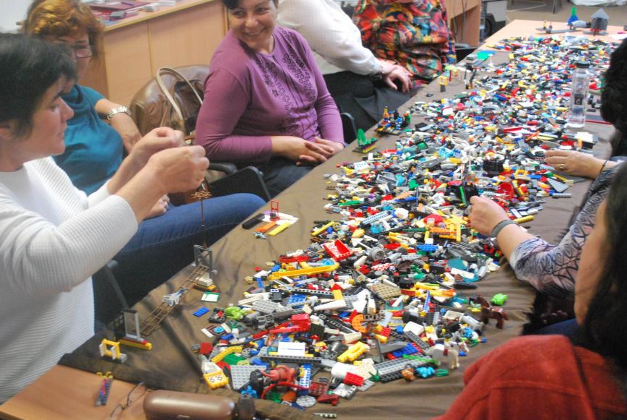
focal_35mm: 46
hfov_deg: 42.6
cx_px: 272
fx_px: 802
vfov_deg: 29.3
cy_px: 195
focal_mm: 26
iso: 1600
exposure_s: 1/60
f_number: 4.2
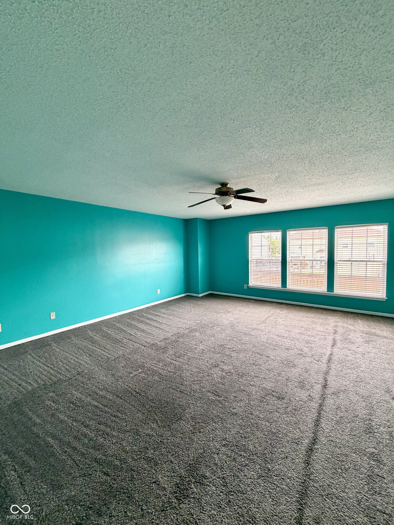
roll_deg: +0.5
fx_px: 212
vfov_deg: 102.1
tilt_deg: -3.5
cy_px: 262
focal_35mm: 14
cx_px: 197
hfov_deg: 85.7
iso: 320
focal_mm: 2.22
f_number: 2.2
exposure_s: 1/63
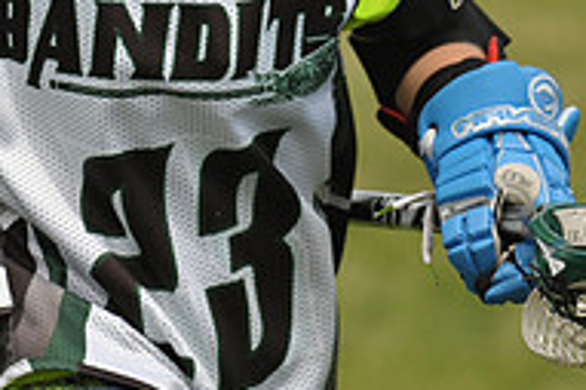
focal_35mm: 730
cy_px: -178
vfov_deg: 1.9
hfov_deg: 2.8
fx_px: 11872
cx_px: 255
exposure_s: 1/4000
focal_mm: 240
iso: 800
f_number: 4
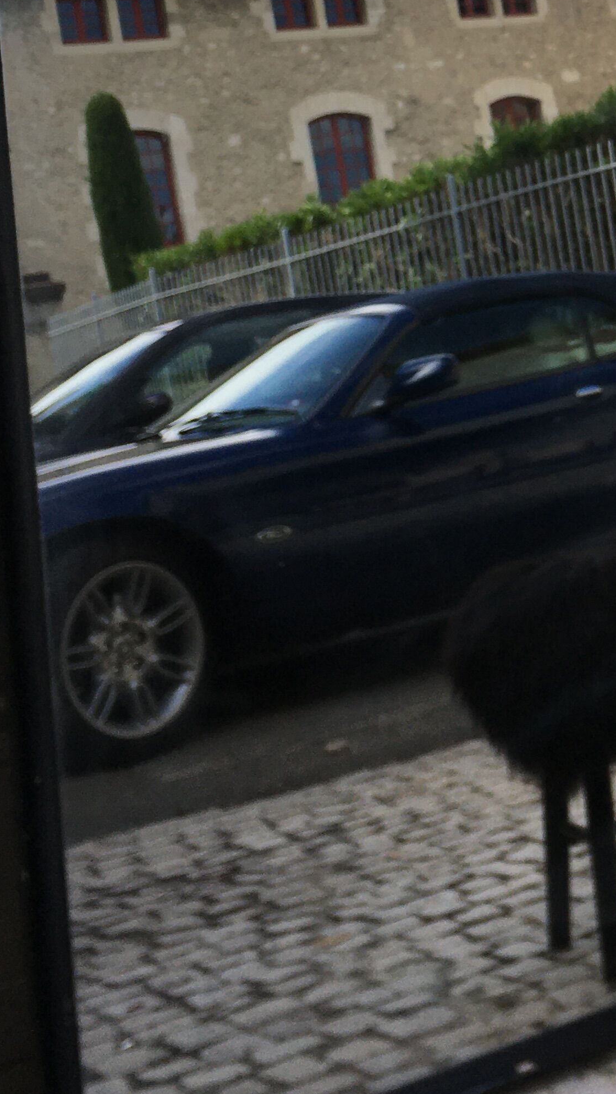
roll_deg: +1.3
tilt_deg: -9.4
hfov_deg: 18.1
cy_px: 265
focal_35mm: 64
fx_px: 1858
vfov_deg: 32.2
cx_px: 688
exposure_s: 1/739
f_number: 2.2
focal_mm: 4.15
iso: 25
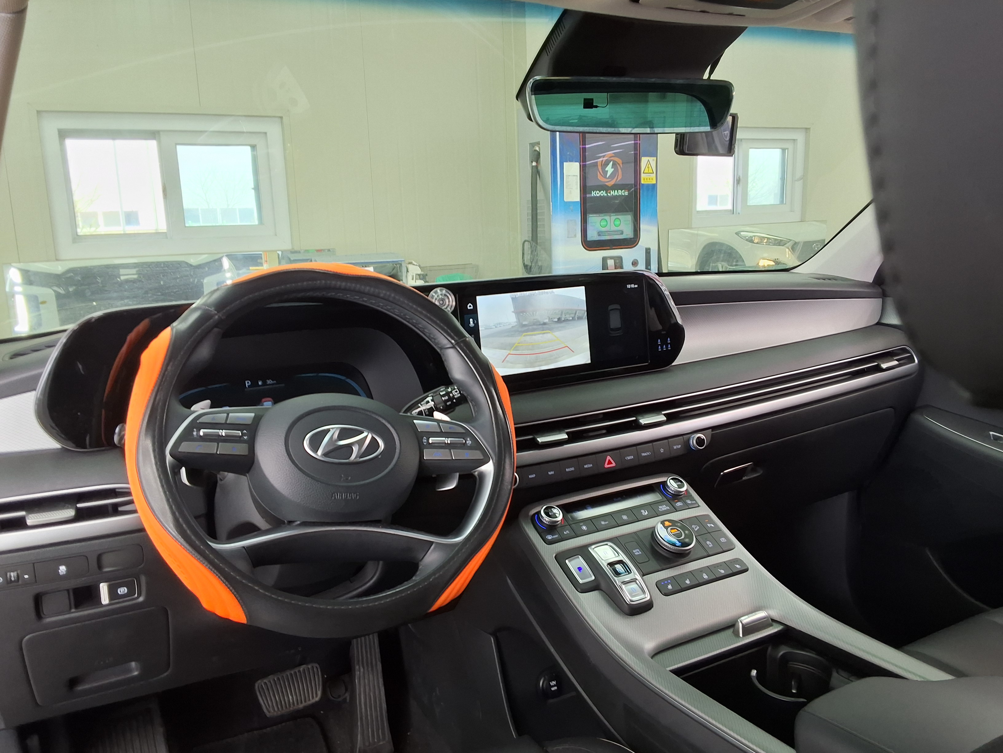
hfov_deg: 63.4
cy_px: 376
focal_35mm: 28
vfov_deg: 49.7
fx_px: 811
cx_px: 502
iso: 50
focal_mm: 2.91
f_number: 1.9
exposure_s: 1/40
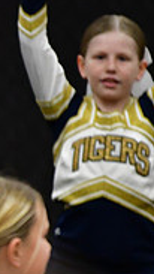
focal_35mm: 947
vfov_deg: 2.3
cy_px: 177
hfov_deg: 1.3
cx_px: -254
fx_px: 6872
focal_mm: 190
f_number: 2.8
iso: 4000
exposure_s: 1/800
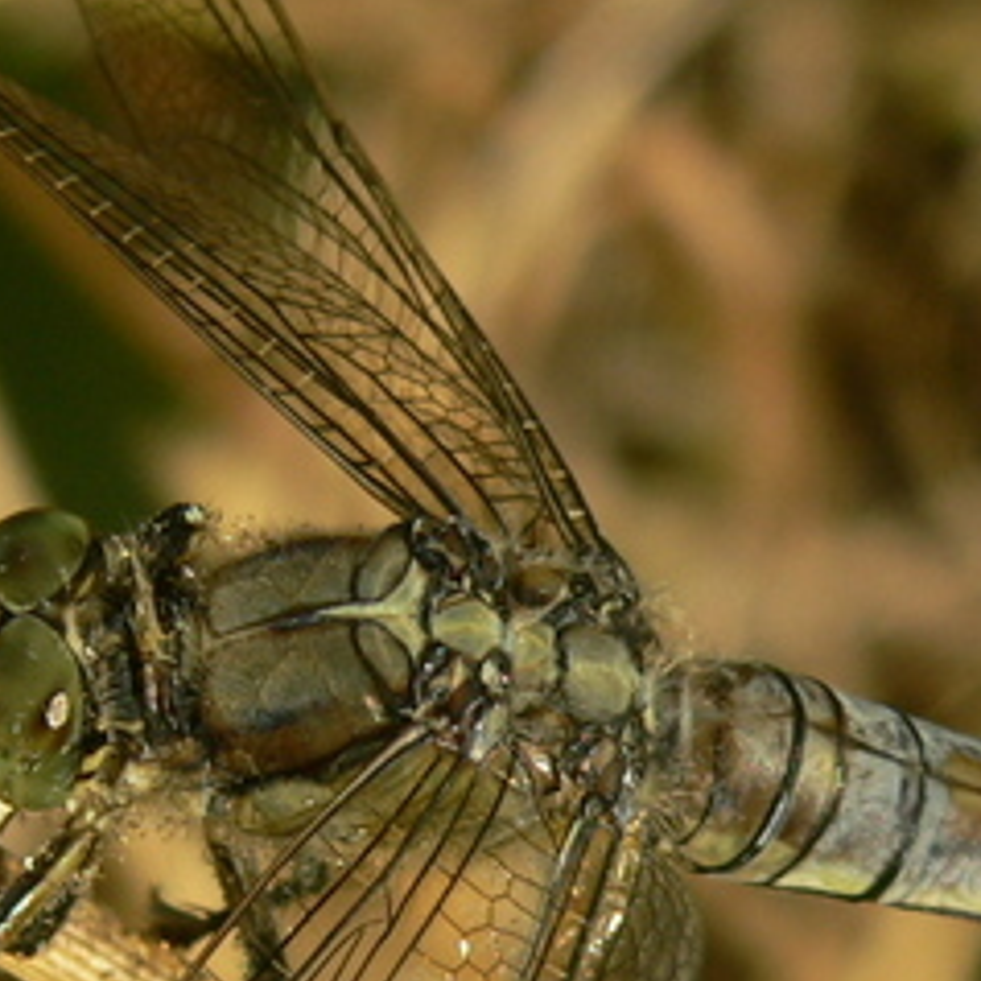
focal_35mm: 361
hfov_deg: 4.9
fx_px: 11575
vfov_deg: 4.8
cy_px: 965
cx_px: 336
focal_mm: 19
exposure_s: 1/640
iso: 80
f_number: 4
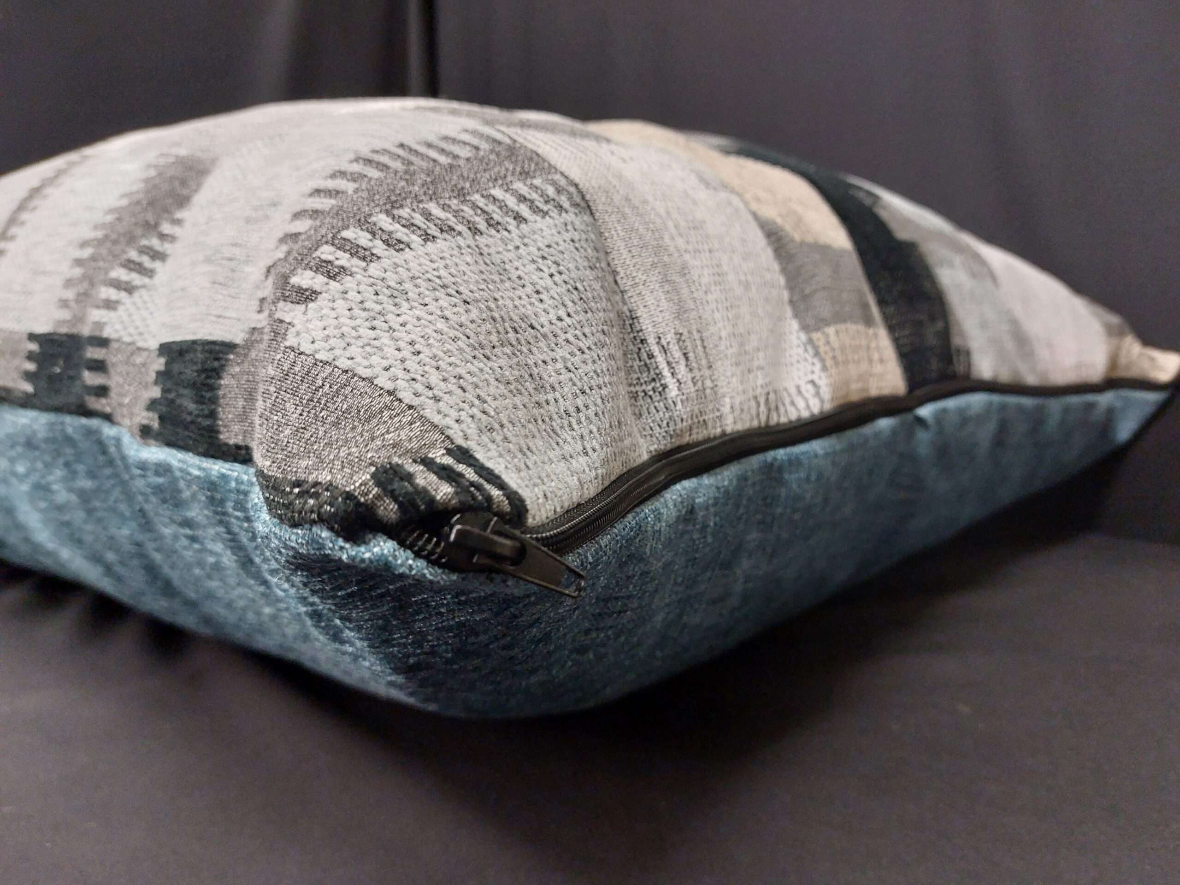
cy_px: 442
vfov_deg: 54.9
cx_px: 590
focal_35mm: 25
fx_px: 852
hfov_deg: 69.4
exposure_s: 1/50
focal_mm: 5.23
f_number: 1.8
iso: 500
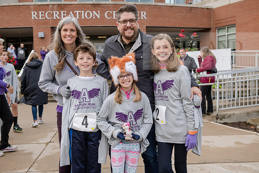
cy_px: 86
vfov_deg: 28.1
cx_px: 130
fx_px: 345
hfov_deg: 41.1
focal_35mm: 48
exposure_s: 1/320
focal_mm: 48
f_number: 5
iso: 400
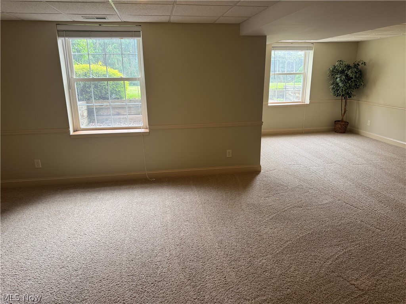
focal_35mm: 24
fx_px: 281
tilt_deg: -15.6
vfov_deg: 56.8
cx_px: 203
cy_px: 152
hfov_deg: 71.6
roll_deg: +1.1
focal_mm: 6.76
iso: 160
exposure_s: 1/120
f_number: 1.78
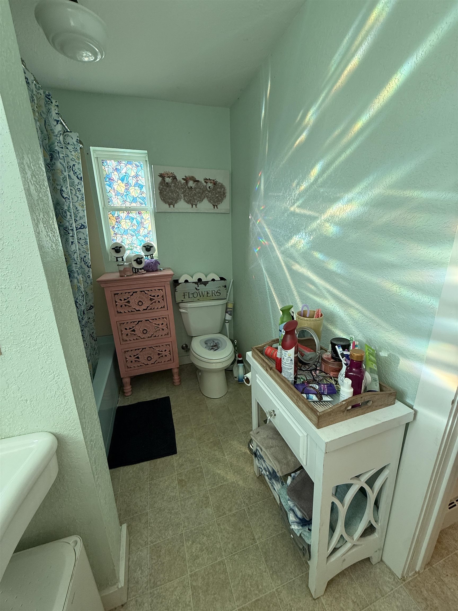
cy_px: 306
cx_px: 229
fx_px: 247
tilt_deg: -16.7
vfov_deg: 102.1
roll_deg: +0.3
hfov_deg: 85.7
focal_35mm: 14
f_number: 2.2
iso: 160
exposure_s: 1/99
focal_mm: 2.22
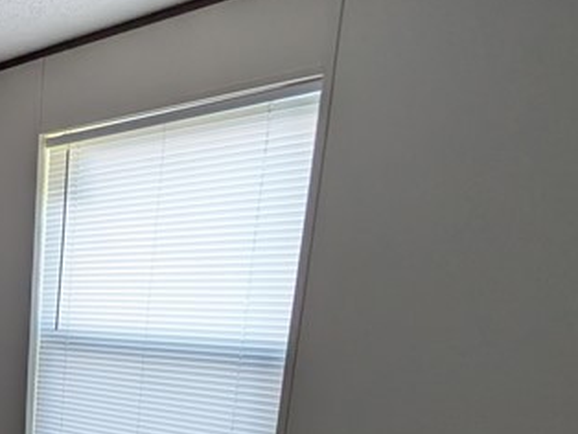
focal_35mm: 39
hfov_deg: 33.4
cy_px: 458
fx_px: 652
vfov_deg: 33.0
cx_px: -191
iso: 57
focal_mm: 2.02
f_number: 1.7
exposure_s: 1/50
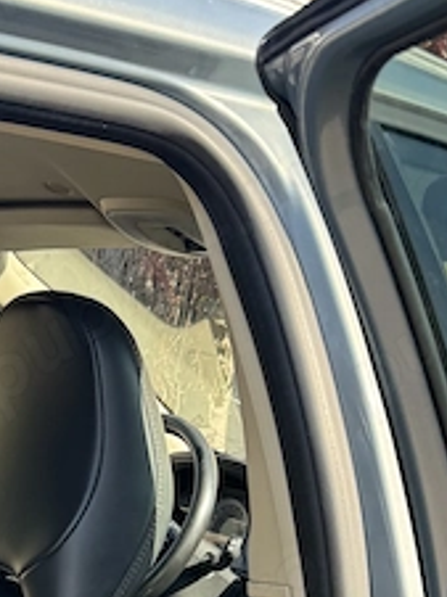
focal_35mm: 85
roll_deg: -3.8
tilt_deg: -15.7
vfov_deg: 21.0
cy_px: 766
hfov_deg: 16.8
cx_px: -37
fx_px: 1466
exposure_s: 1/368
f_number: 1.78
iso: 80
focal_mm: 6.76
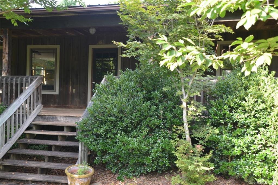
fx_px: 293
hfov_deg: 50.7
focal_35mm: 38
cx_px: 139
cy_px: 92
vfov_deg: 35.1
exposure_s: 1/100
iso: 400
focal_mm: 38
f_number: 5
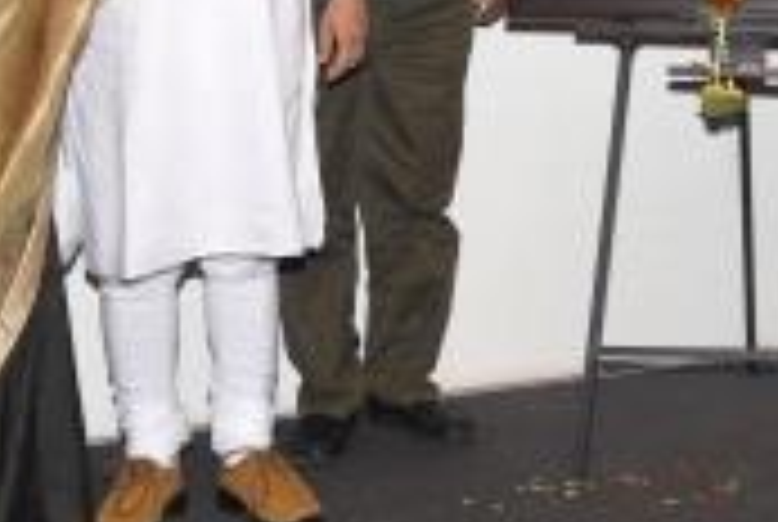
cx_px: 679
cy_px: 7
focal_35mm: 93
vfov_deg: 14.5
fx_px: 2013
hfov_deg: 21.5
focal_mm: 24
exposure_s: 1/125
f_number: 5.6
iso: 250
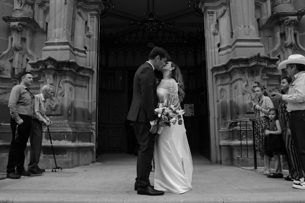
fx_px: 227
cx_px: 144
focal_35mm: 27
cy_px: 113
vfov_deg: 48.2
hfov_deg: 67.8
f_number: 4
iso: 100
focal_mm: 16
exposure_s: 1/200
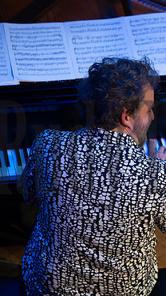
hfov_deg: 4.0
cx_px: 197
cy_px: 153
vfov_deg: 7.1
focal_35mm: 304
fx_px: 2380
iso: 400
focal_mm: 185
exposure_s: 1/200
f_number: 2.8
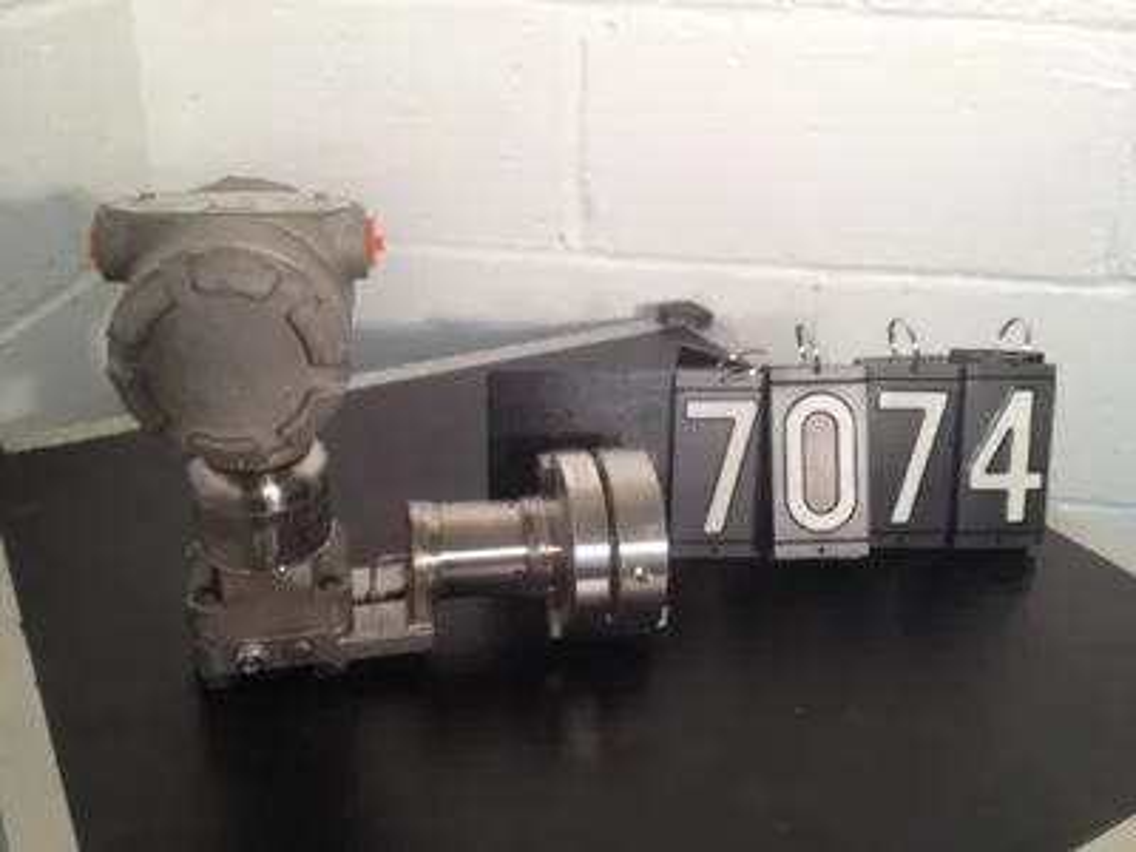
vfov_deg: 40.7
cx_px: 568
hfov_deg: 52.6
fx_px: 1149
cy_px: 426
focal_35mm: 35
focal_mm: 4.28
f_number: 2.4
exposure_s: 1/24
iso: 50
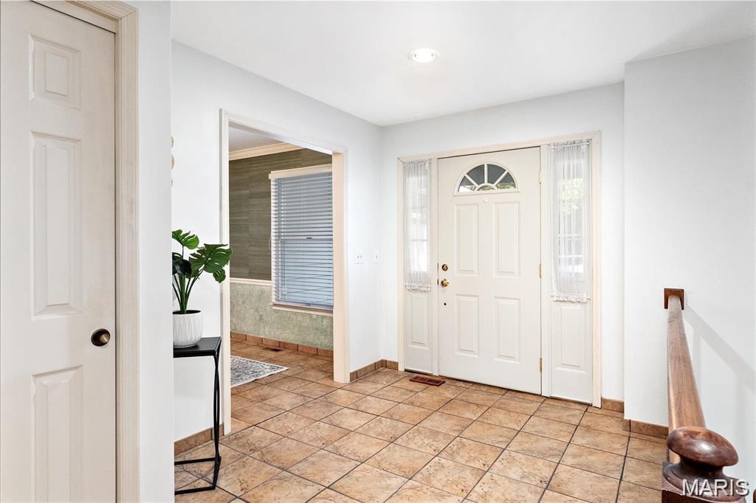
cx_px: 378
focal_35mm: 20
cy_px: 252
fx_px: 420
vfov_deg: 61.9
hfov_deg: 84.0
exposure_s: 1/8
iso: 400
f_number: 8
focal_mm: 10
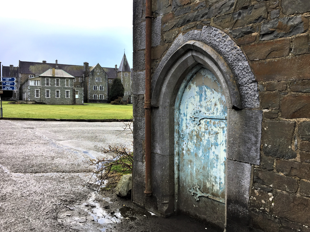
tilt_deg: -3.0
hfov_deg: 58.3
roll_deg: +0.1
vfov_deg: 45.4
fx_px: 278
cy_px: 119
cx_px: 156
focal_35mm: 31
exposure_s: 1/151
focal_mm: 4.15
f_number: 2.2
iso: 32
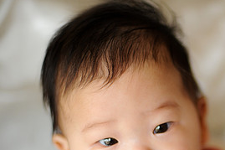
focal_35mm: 108
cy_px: 150
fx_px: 675
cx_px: 222
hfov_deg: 18.5
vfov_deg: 12.5
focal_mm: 50
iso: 320
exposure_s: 1/320
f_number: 1.4
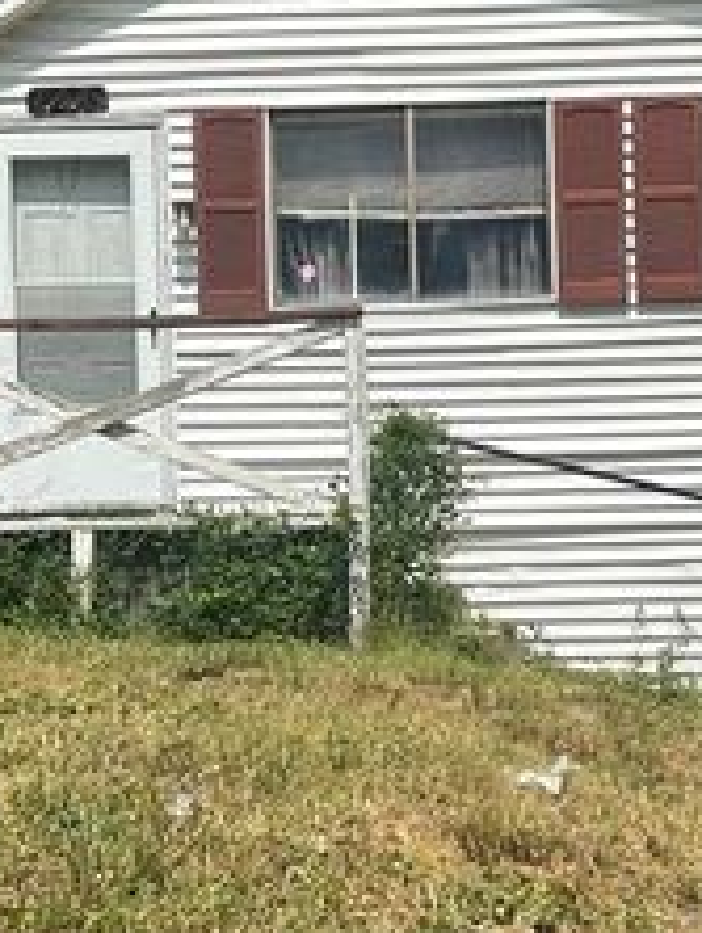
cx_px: 525
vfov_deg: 25.0
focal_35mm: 78
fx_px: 2105
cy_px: 511
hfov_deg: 18.8
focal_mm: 5.7
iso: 50
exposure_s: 1/6579
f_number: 1.5
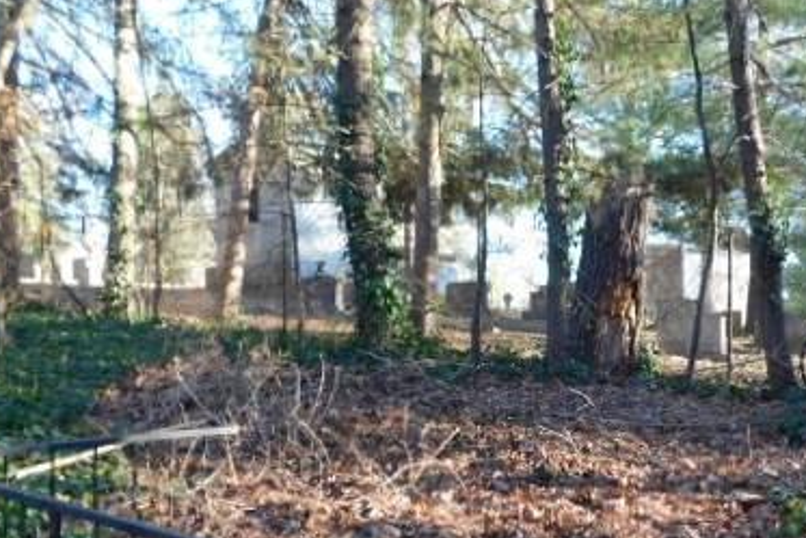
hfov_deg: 46.4
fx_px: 918
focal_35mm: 41
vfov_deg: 32.3
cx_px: 560
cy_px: 372
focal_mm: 4
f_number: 3
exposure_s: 1/60
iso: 125
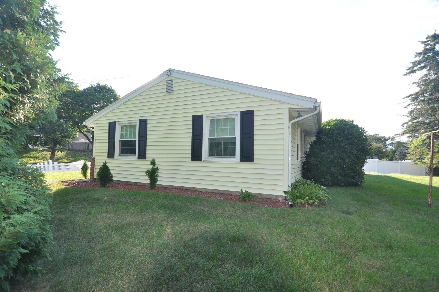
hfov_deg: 95.1
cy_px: 146
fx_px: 201
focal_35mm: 16
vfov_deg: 71.9
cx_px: 220
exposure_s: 1/200
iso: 200
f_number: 5
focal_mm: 11
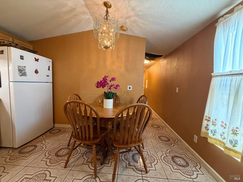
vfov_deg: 85.7
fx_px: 98
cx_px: 122
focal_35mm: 14
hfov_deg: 102.1
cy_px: 91
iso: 640
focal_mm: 2.22
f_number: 2.2
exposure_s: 1/60
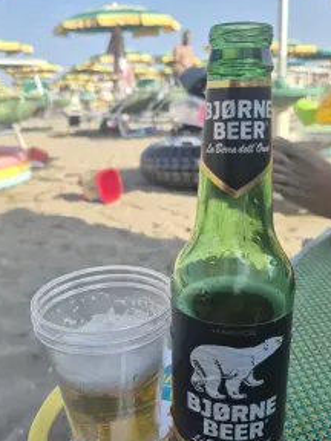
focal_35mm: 32
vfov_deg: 56.8
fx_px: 408
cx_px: 173
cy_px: 222
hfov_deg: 44.1
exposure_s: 1/2256
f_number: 1.8
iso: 80
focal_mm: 5.4
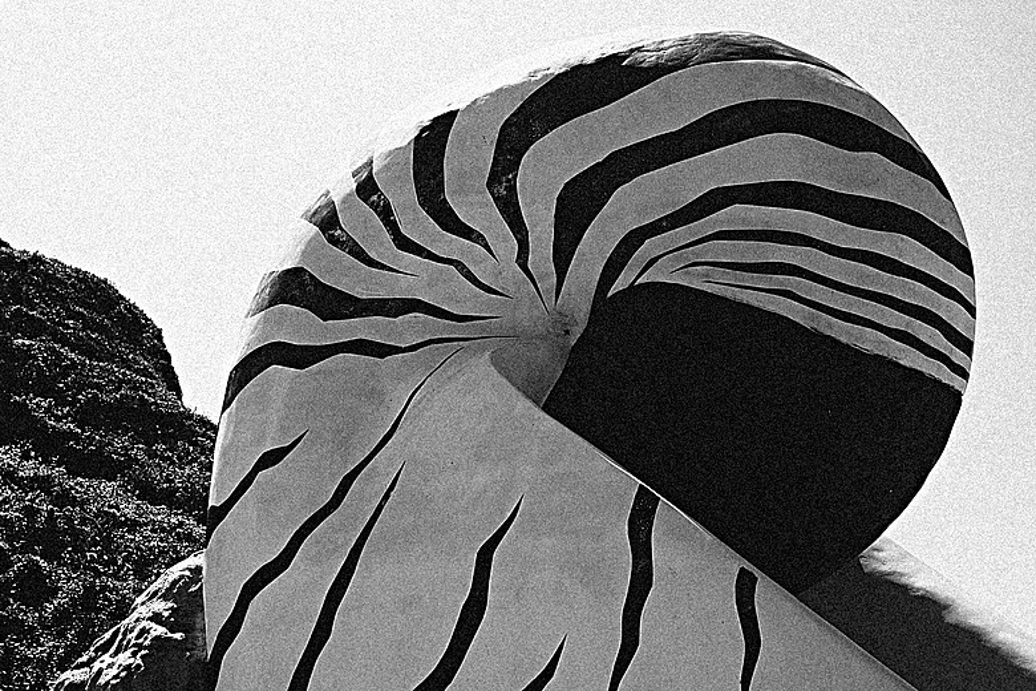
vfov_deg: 27.0
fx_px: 1439
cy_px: 346
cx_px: 518
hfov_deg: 39.6
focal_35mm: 50
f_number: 2.8
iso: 320
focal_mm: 18.3
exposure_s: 1/1250
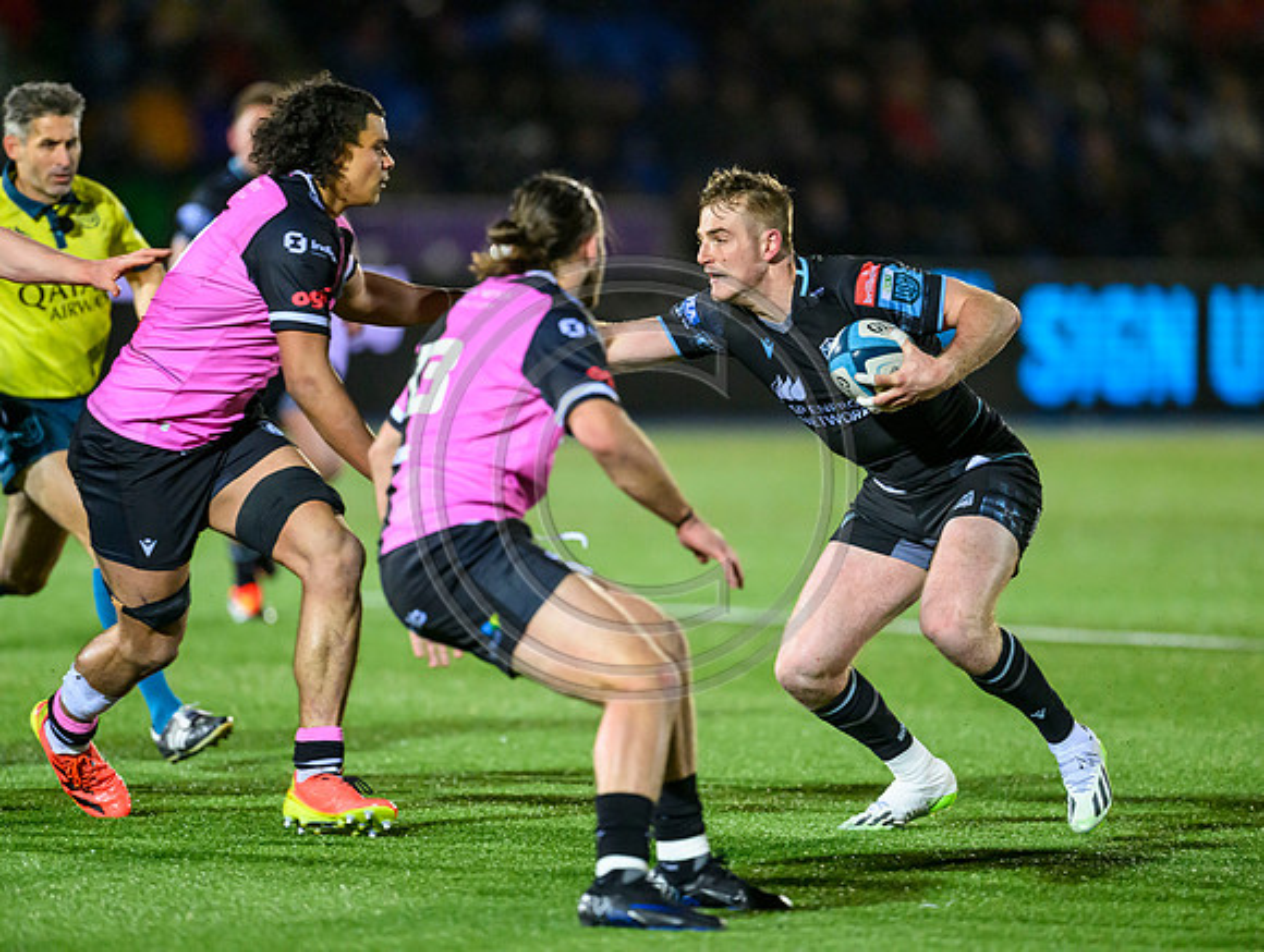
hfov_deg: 4.6
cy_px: 476
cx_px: 714
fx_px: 15862
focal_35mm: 434
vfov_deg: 3.4
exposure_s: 1/1250
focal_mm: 400
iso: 8000
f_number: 3.2
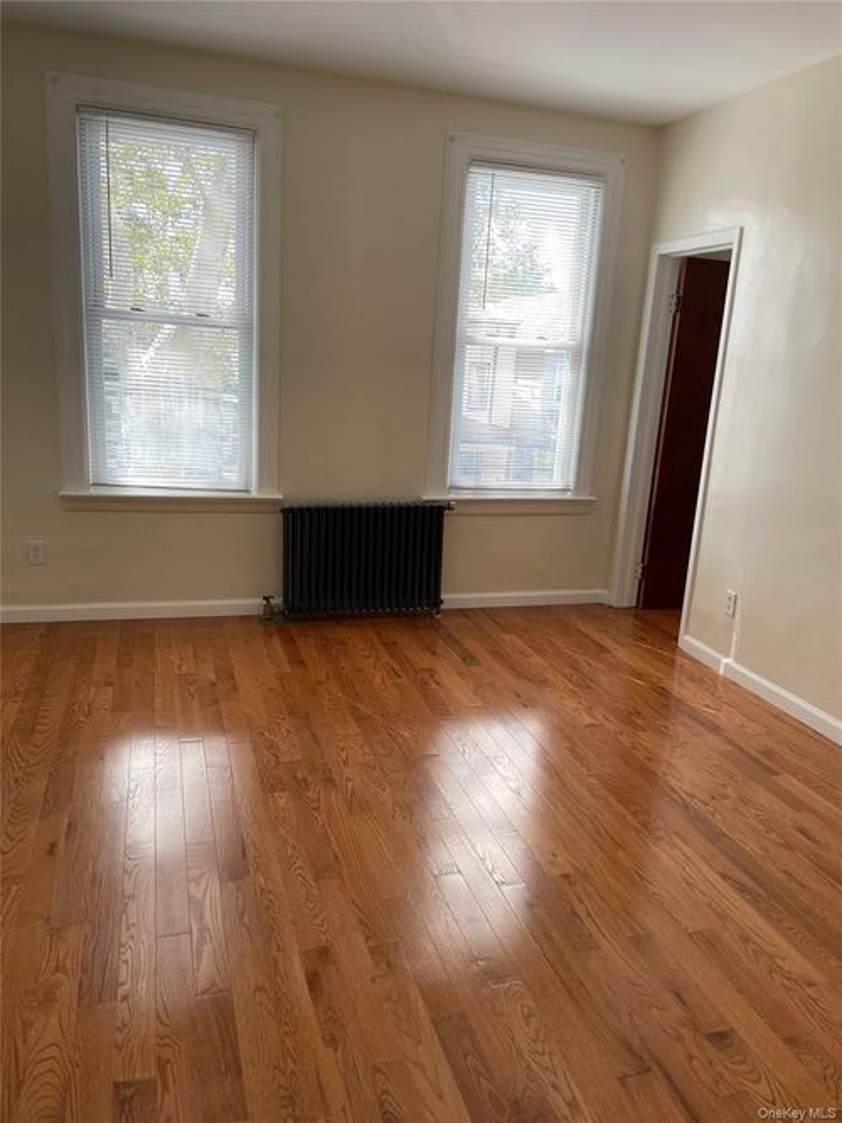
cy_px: 562
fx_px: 844
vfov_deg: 67.3
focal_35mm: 26
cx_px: 421
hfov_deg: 53.0
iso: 32
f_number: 1.6
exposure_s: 1/249
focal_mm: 4.2
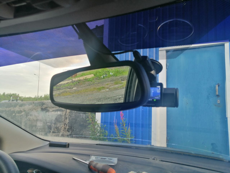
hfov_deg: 65.3
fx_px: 179
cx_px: 115
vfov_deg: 51.4
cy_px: 86
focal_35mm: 27
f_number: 1.8
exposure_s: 1/50
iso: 64
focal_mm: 3.95
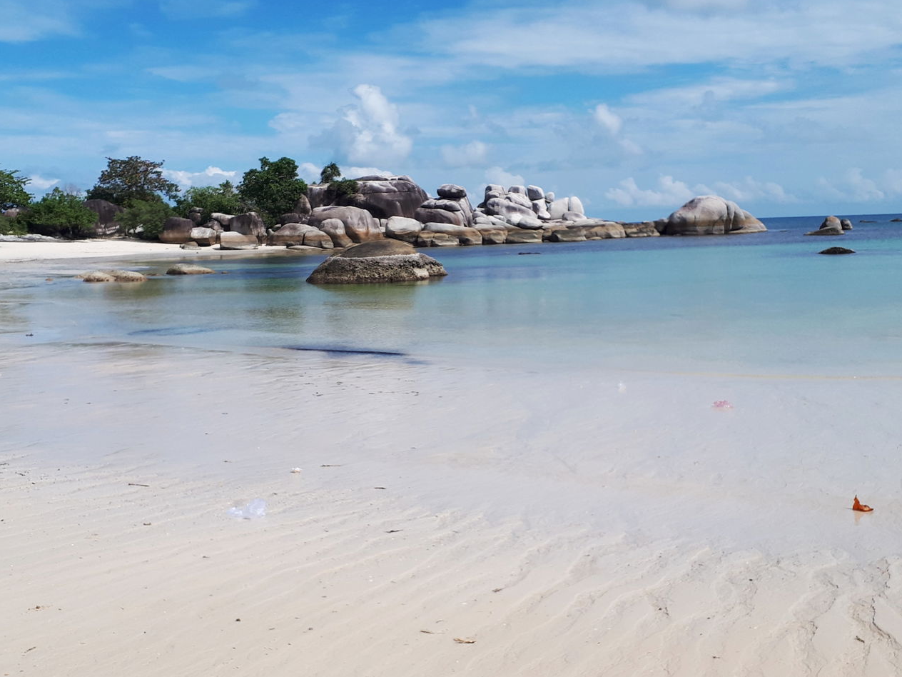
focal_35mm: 41
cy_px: 327
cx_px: 409
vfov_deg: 35.1
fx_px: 1068
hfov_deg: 45.7
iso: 40
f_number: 1.9
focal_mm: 3.6
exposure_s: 1/2703
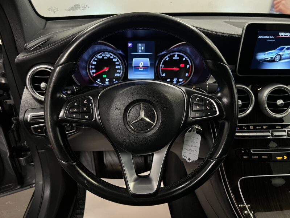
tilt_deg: -31.0
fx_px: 218
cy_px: 109
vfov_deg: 53.1
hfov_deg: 67.3
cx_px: 145
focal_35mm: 26
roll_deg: -0.8
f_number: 1.5
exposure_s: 1/50
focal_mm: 5.7
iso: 400
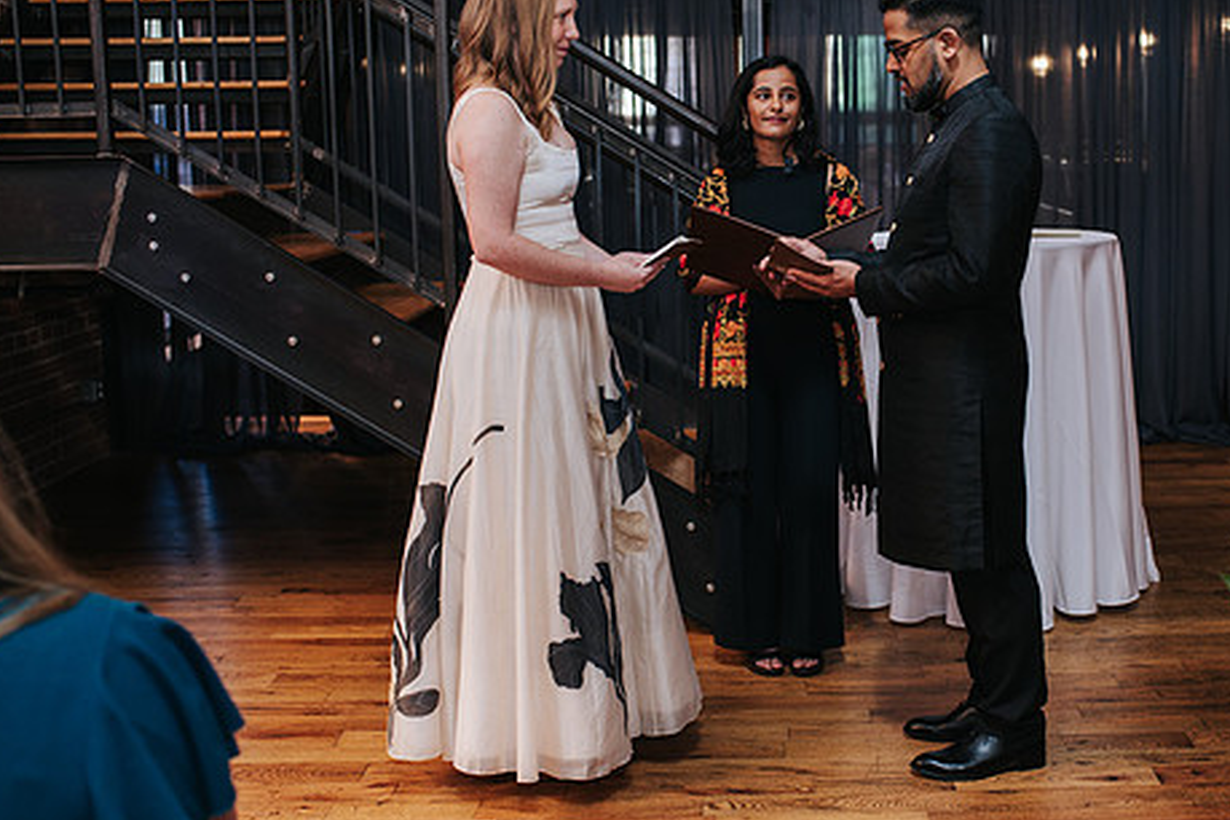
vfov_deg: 28.1
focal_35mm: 48
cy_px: 370
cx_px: 781
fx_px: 1640
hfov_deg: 40.8
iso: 800
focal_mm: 35
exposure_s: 1/200
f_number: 3.2
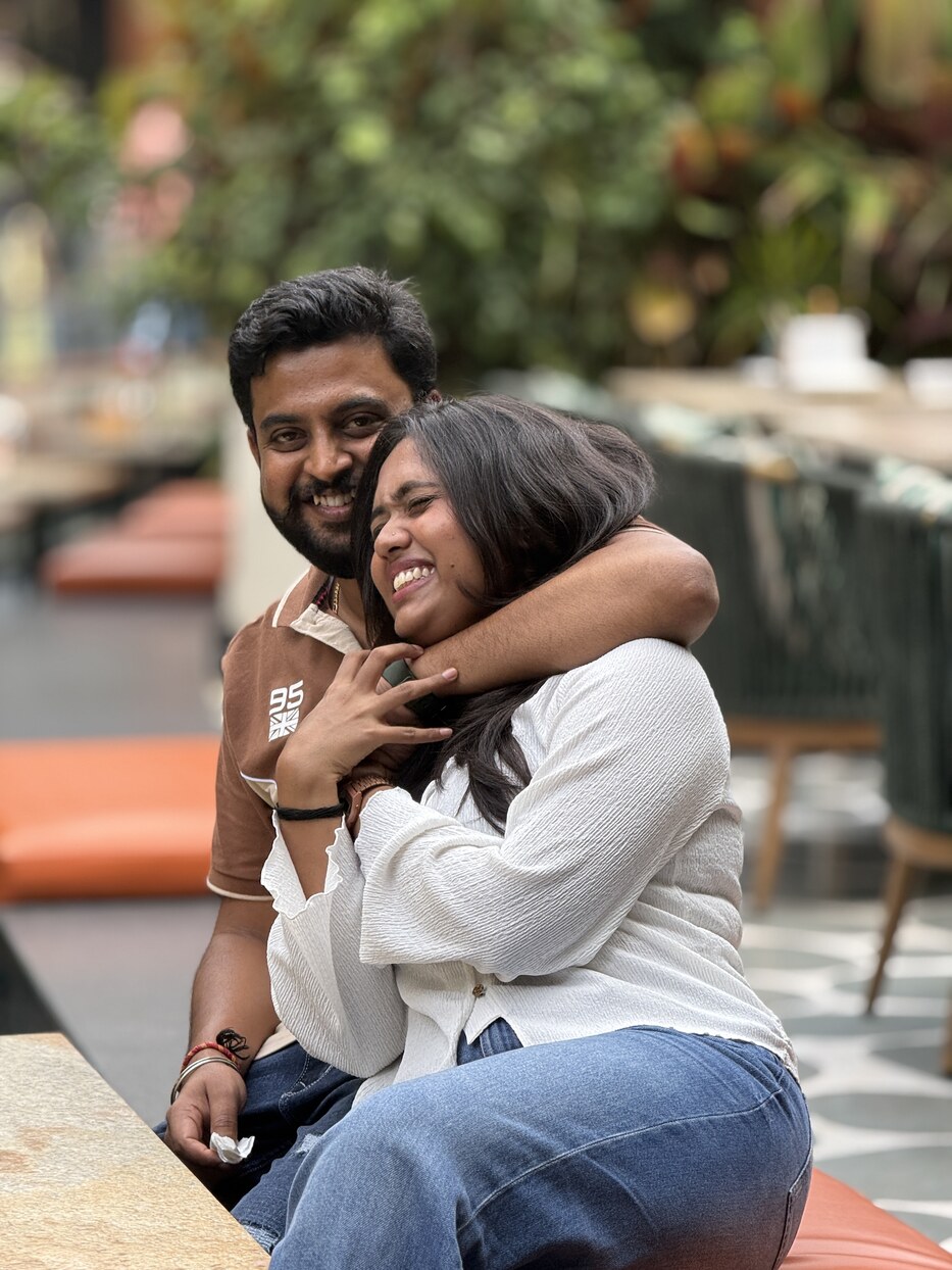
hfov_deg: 12.3
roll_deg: -0.1
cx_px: 476
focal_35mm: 120
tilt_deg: -4.6
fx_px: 4400
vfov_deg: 16.4
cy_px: 635
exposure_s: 1/148
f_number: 2.8
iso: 50
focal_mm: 15.66
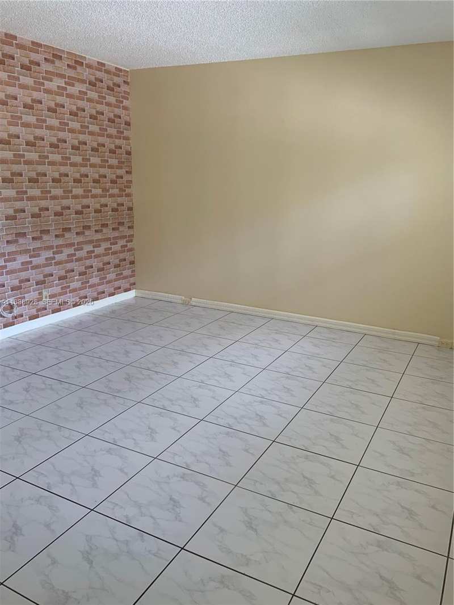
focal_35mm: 29
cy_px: 302
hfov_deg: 48.2
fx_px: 507
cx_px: 227
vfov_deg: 61.6
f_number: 1.8
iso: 40
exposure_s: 1/60
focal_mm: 3
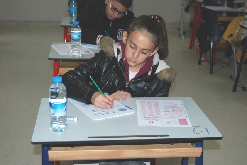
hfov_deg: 35.0
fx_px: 392
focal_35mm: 57
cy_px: 82
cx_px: 124
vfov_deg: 23.9
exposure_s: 1/60
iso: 400
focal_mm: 38
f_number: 5
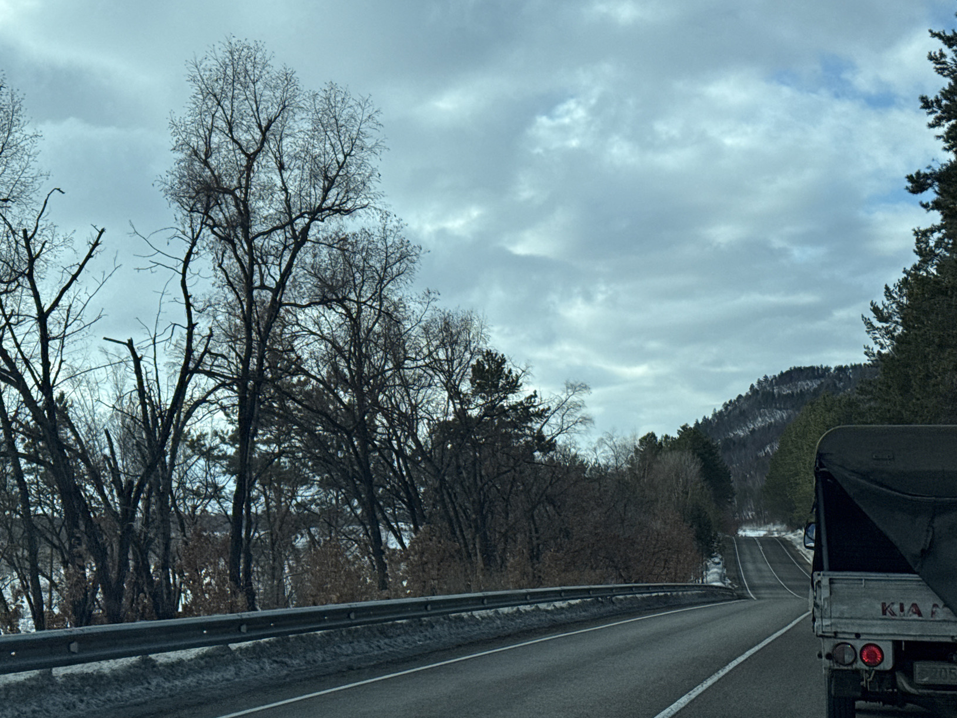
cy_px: 326
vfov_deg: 24.8
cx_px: 376
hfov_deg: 32.6
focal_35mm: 59
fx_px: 1631
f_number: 1.78
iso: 64
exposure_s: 1/5587
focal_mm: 6.76
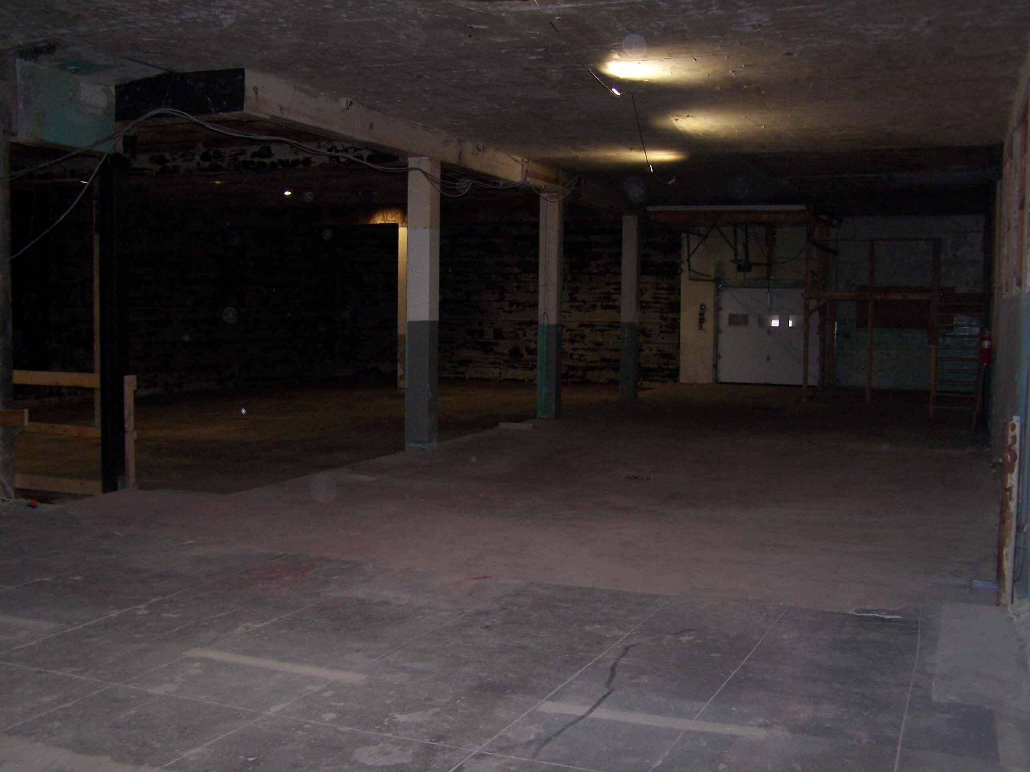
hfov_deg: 49.0
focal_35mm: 38
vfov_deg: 37.7
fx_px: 1131
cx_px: 515
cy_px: 386
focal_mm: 6.3
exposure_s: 1/60
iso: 140
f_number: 2.8
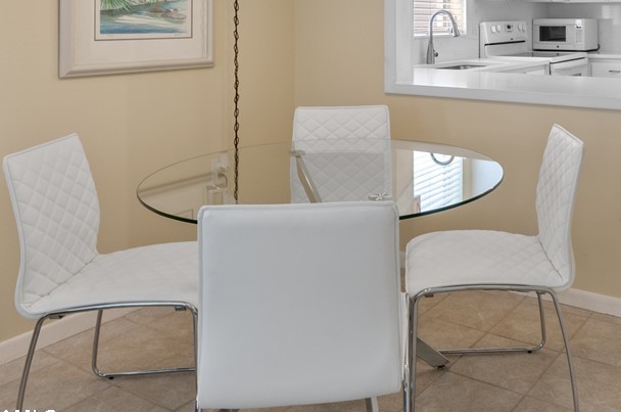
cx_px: 490
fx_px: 601
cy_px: 65
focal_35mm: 35
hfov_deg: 51.5
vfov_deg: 36.2
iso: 200
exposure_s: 1/8
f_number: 8
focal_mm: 13
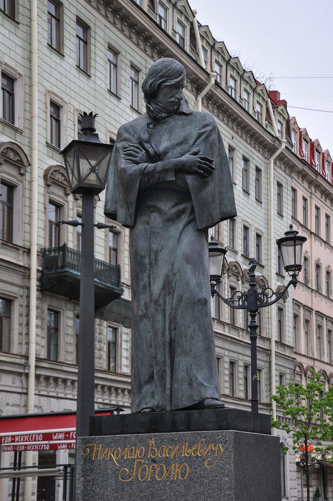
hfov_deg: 18.9
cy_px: 250
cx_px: 166
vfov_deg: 28.1
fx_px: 1000
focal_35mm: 72
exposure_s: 1/125
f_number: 5.6
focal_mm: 48
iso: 200
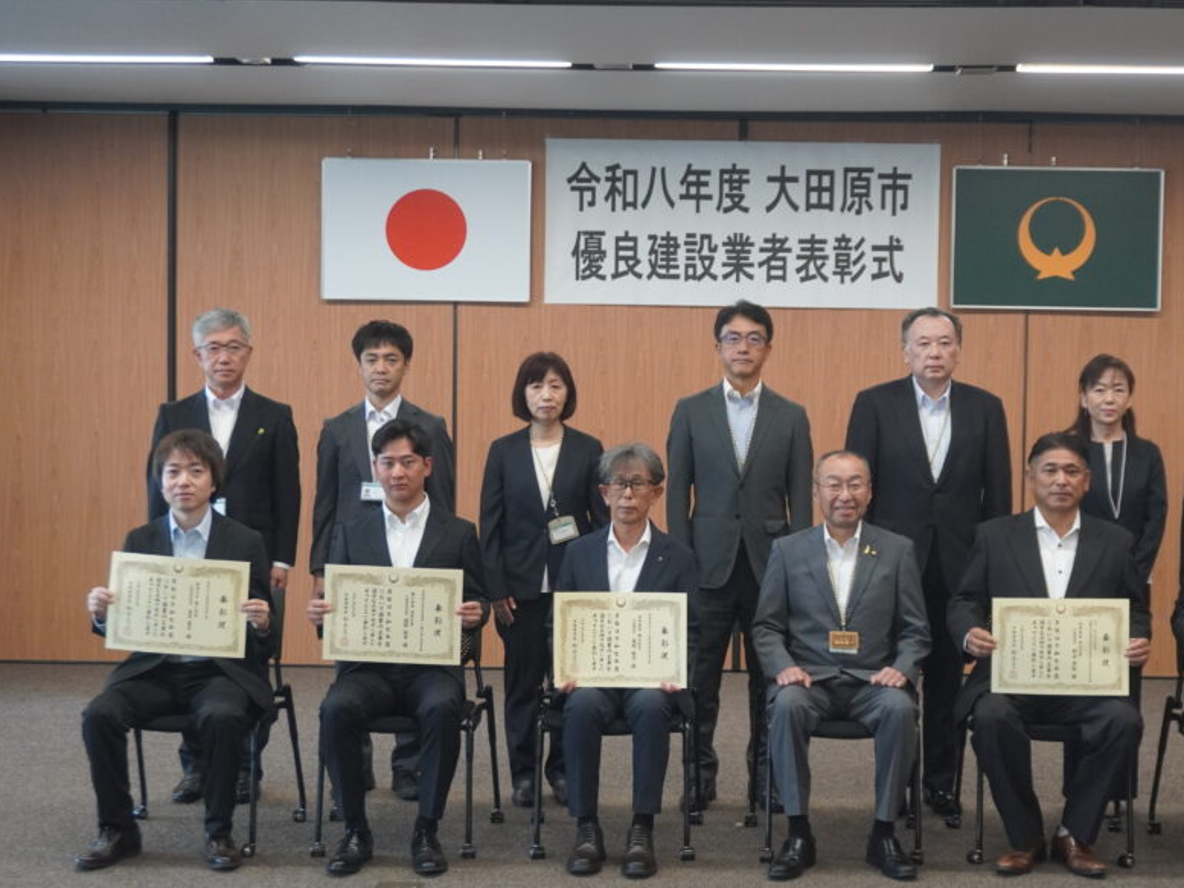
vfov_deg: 25.7
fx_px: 1950
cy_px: 494
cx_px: 733
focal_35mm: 57
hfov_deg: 33.6
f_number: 5
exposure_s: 1/160
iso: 1600
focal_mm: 30
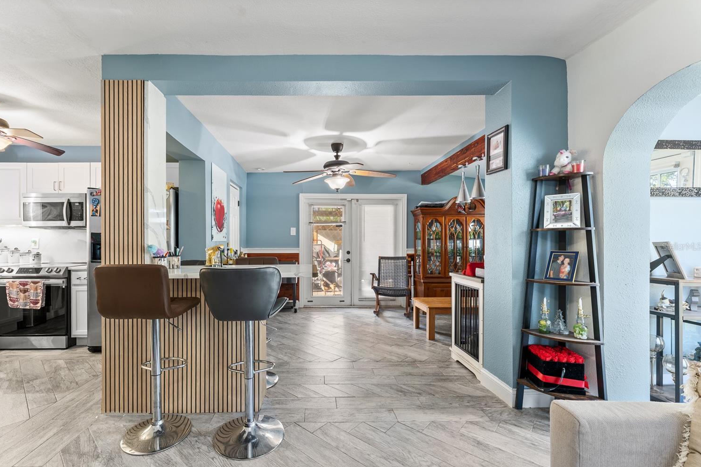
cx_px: 328
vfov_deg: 77.2
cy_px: 246
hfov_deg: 100.3
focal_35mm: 15
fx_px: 292
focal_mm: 14
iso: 100
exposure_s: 1/2
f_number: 8
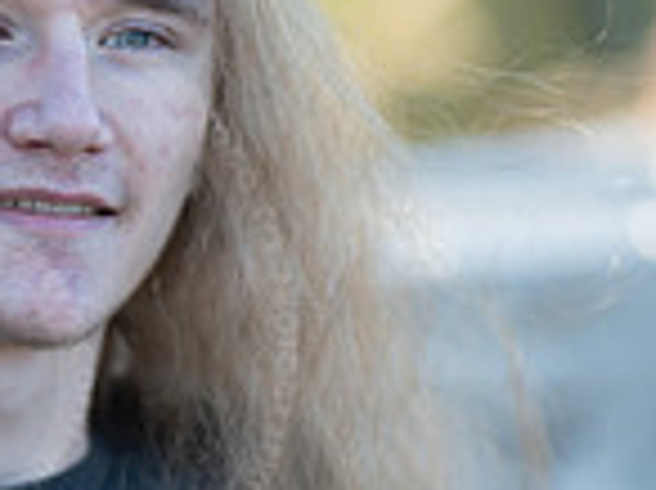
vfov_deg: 3.9
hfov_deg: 5.3
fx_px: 7133
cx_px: -13
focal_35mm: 377
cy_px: 499
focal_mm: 85
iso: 64
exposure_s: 1/640
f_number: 1.2
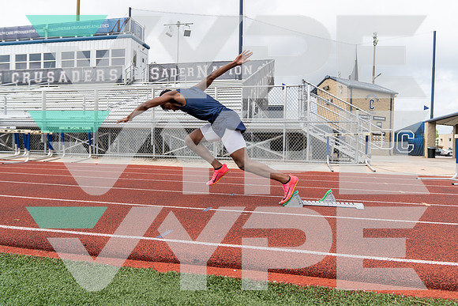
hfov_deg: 65.5
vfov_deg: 46.4
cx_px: 229
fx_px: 356
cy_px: 153
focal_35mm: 28
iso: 250
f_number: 4
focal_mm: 28
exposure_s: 1/1600
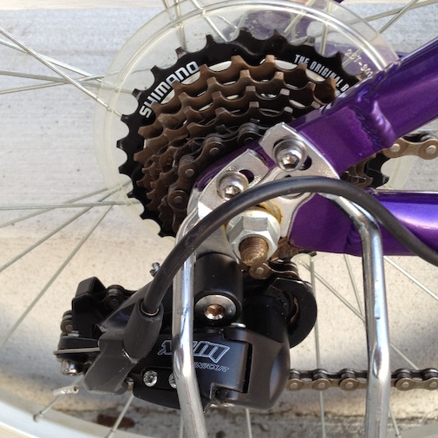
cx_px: 219
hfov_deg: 34.7
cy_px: 219
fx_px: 701
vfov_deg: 34.7
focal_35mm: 49
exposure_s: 1/40
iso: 64
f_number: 2.4
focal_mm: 4.28
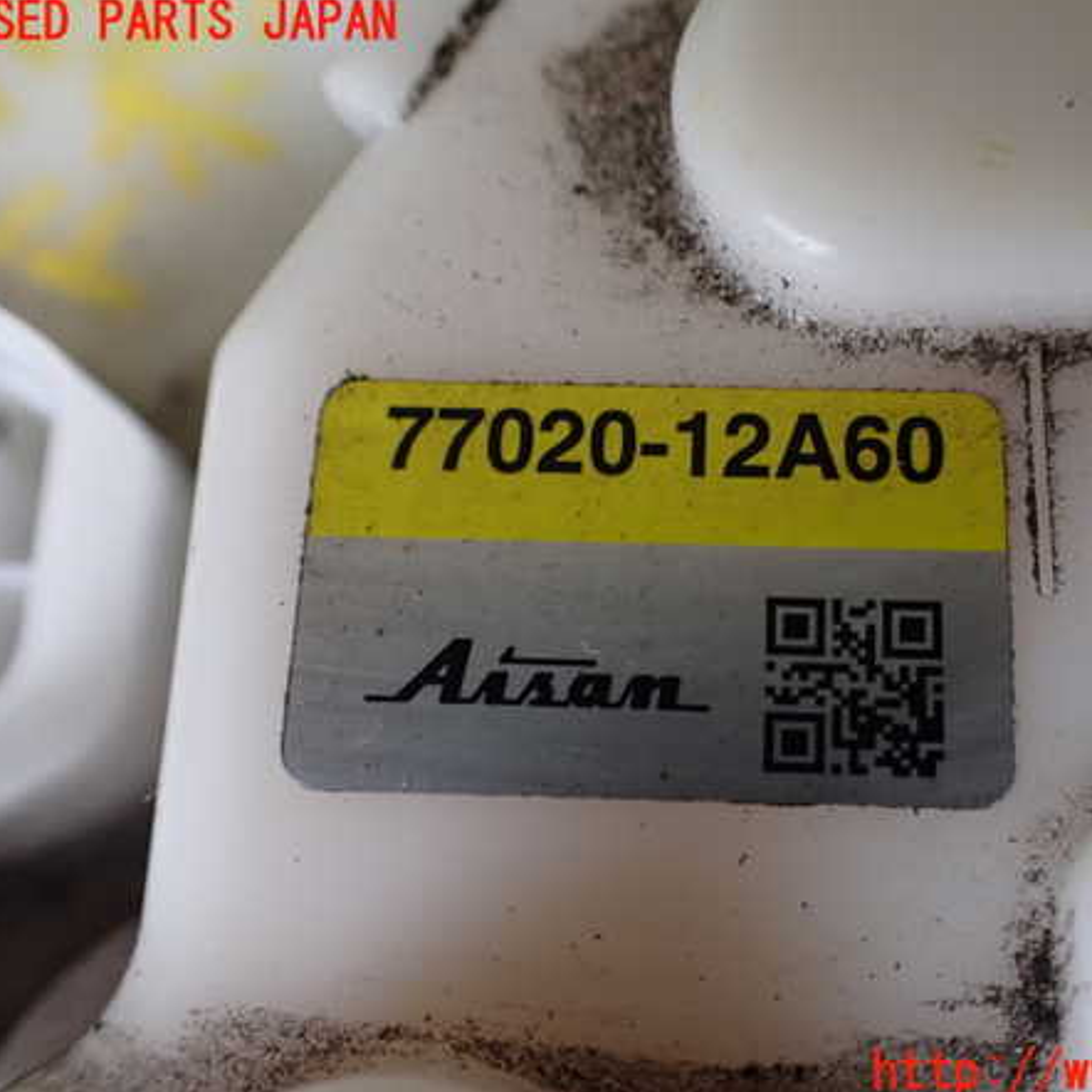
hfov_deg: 45.6
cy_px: 548
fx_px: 1285
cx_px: 689
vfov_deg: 46.0
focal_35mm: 36
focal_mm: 5.4
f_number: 2.3
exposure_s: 1/125
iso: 200
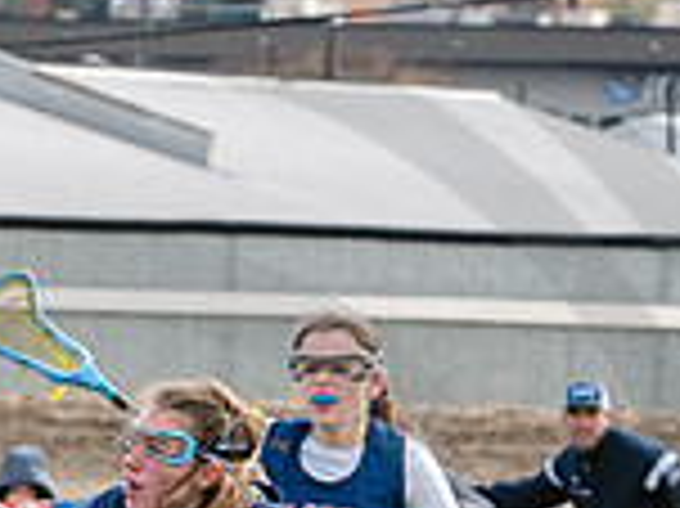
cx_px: -213
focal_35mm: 699
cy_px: 974
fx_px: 13720
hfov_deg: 2.8
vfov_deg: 2.1
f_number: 6.3
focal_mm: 130
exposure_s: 1/640
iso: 400
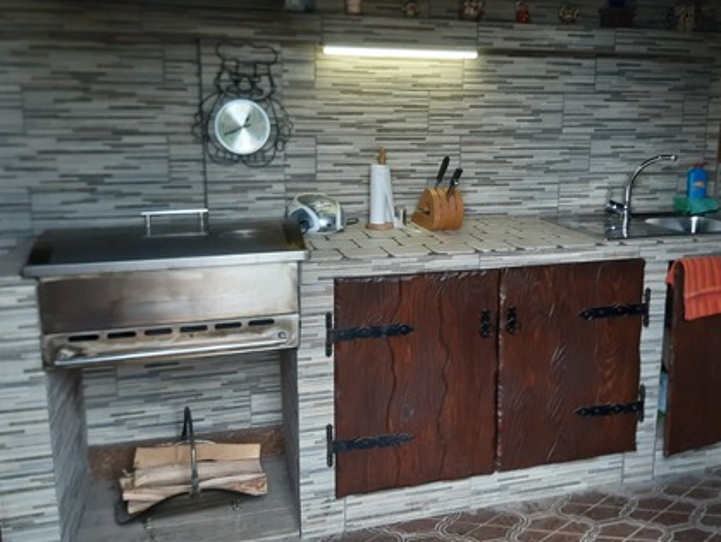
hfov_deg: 58.2
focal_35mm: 31
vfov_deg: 45.3
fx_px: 646
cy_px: 221
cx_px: 396
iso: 64
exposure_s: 1/50
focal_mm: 3.92
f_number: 1.7
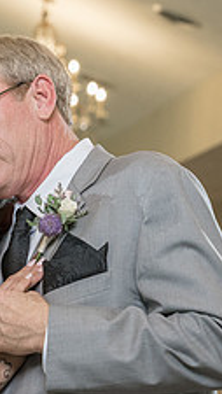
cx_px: -31
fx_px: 2411
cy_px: 208
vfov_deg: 9.3
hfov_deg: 5.3
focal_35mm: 231
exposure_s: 1/250
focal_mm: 70
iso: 2000
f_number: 4
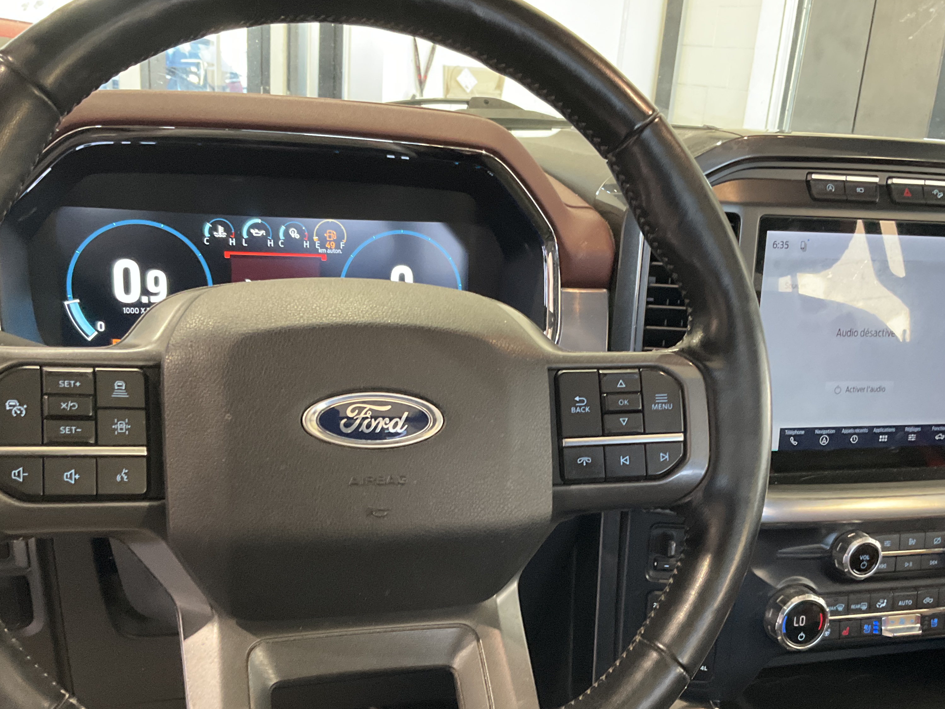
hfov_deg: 47.8
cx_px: 514
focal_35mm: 39
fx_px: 1065
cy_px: 454
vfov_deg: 36.6
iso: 320
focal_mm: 3
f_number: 1.8
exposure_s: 1/50
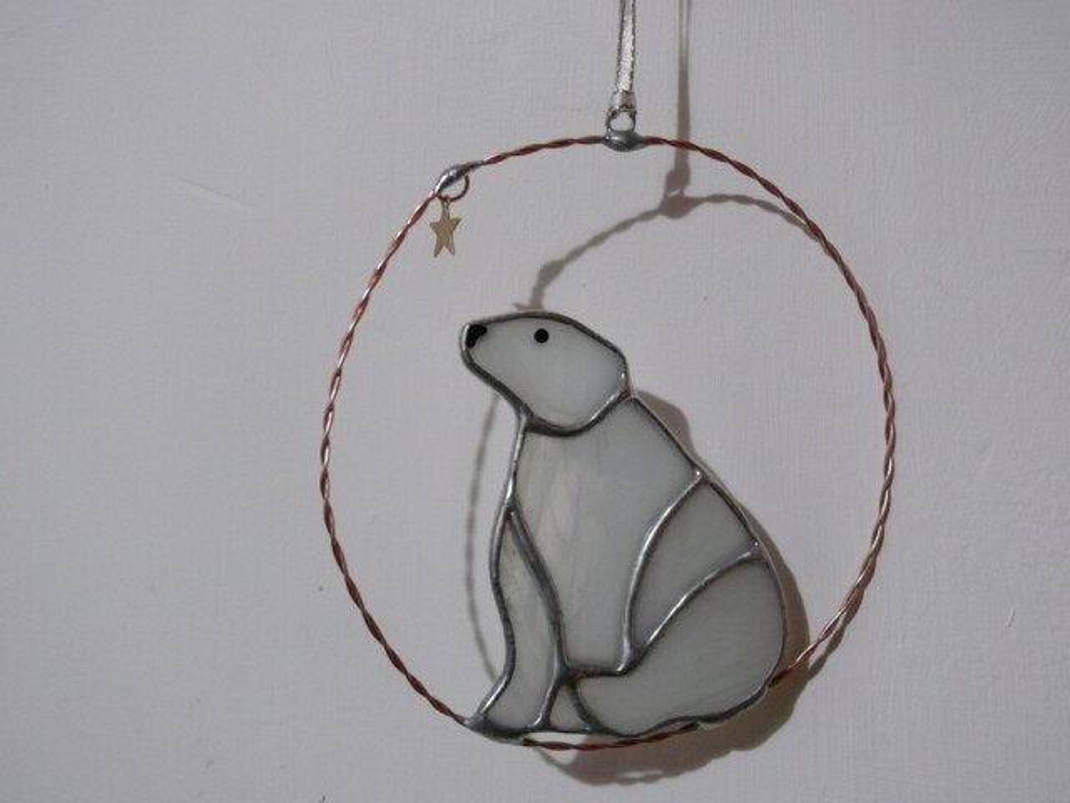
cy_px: 402
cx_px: 535
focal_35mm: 42
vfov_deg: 34.3
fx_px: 1298
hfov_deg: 44.8
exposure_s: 1/20
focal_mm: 8.4
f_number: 2.8
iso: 400
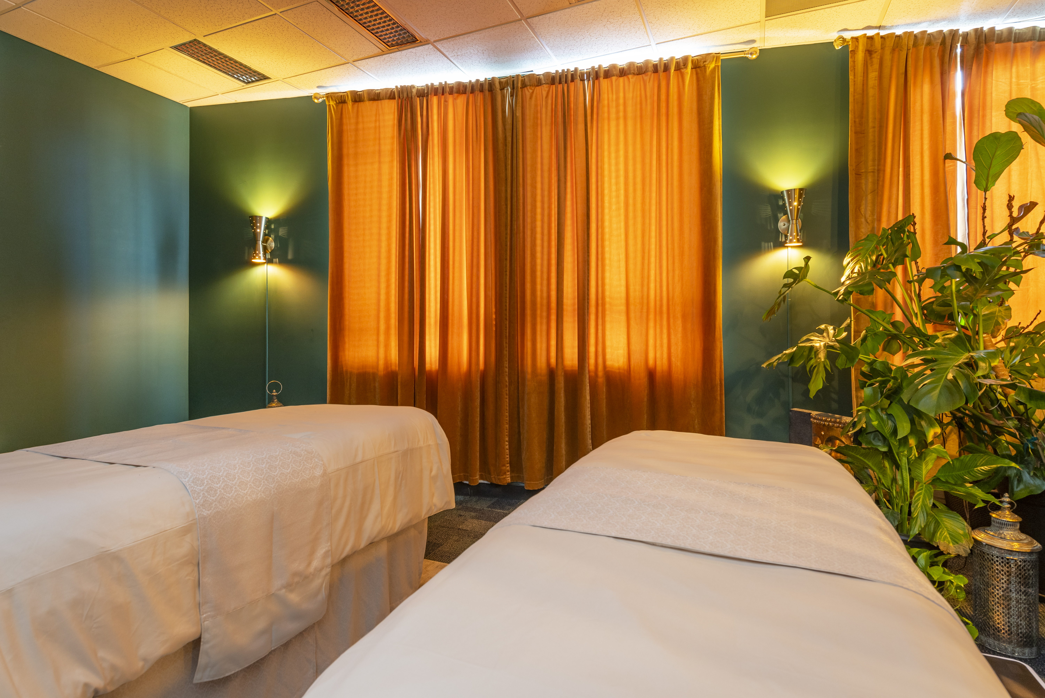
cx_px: 522
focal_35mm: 19
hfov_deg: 86.9
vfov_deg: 64.6
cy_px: 349
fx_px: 552
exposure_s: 1/1.25
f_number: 7.1
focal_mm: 19
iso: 320
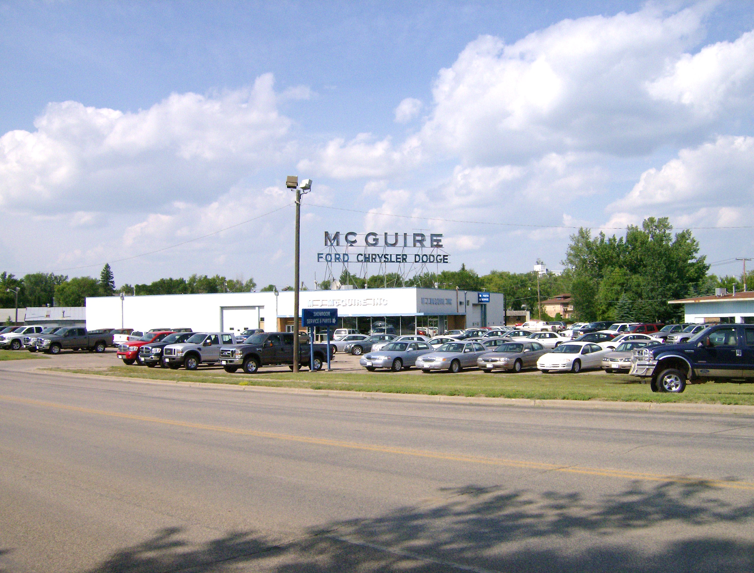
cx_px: 377
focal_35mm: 36
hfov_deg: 51.1
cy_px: 286
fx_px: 788
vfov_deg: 40.0
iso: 100
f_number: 4.7
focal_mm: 6
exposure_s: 1/2000
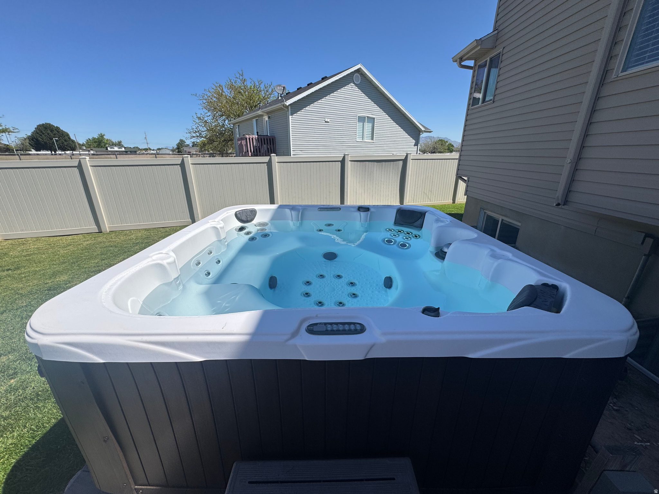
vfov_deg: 85.7
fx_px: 267
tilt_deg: -19.4
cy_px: 247
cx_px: 330
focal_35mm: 14
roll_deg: +0.3
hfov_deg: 102.1
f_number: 2.2
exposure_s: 1/2674
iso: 50
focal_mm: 2.22
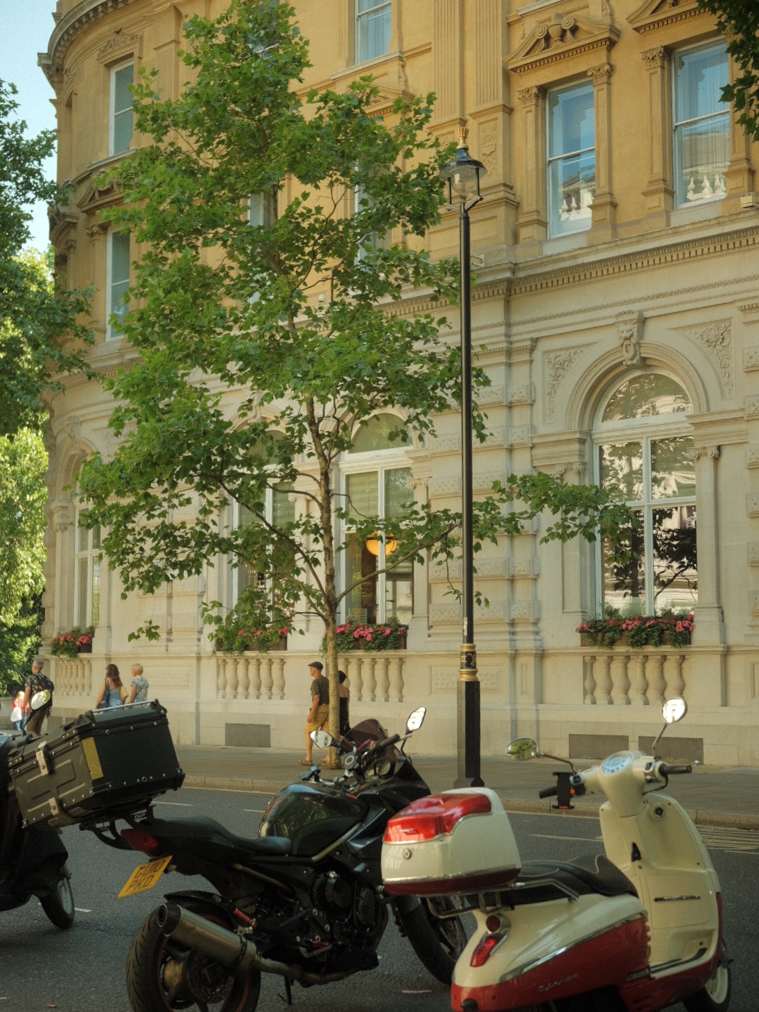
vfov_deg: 42.0
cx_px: 378
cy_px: 561
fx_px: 1316
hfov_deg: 32.2
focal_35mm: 45
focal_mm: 27
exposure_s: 1/1000
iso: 640
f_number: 2.8
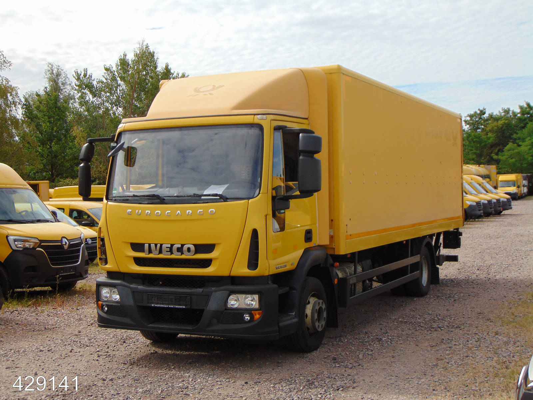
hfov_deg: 38.2
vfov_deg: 29.1
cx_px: 266
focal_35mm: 50
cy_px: 200
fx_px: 770
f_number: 3.5
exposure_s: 1/1000
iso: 80
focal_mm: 9
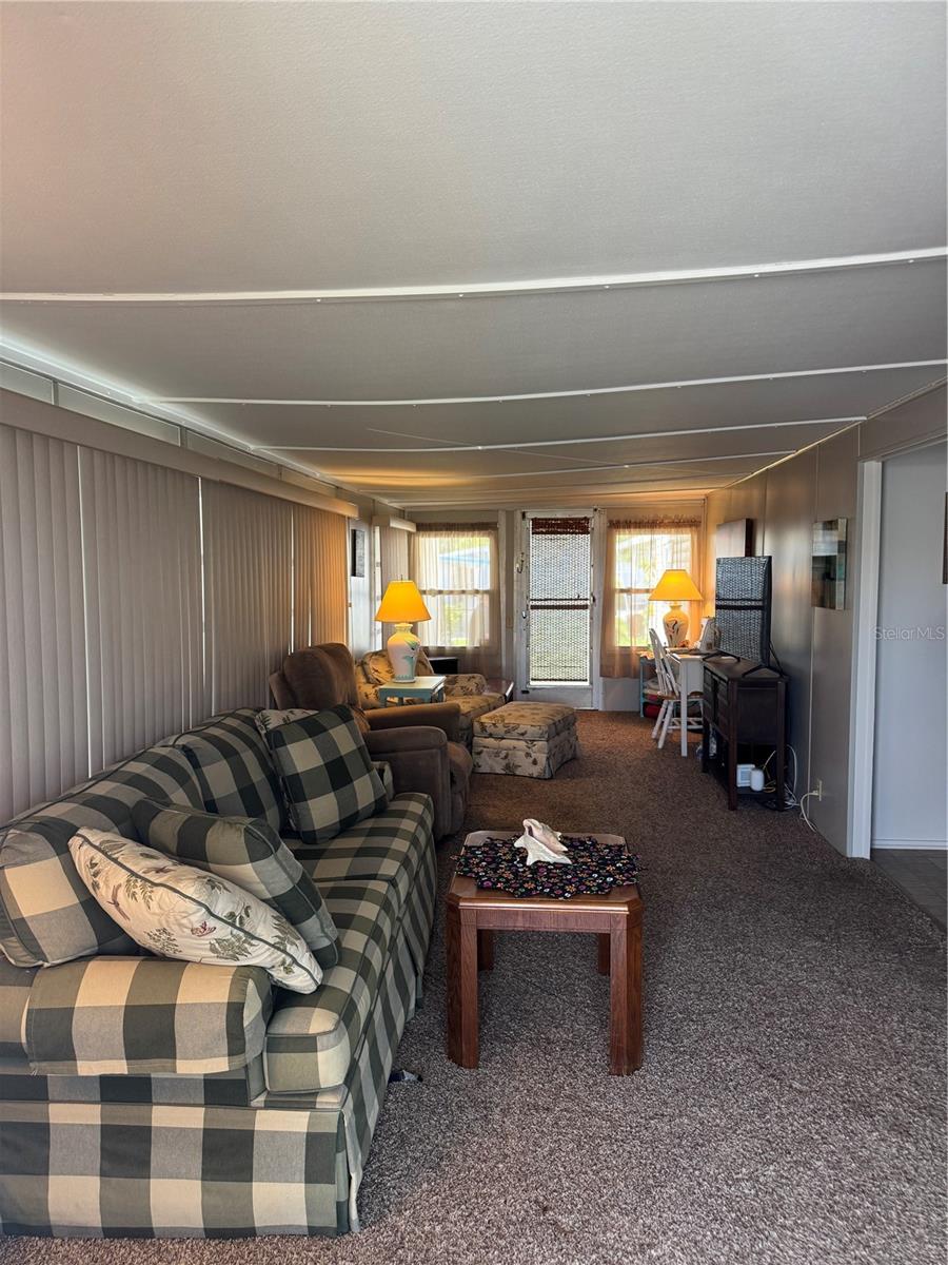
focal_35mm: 24
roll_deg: +1.1
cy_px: 632
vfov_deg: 71.6
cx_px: 474
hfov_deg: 56.8
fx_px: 876
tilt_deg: -4.7
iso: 160
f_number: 1.78
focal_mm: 6.76
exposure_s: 1/120
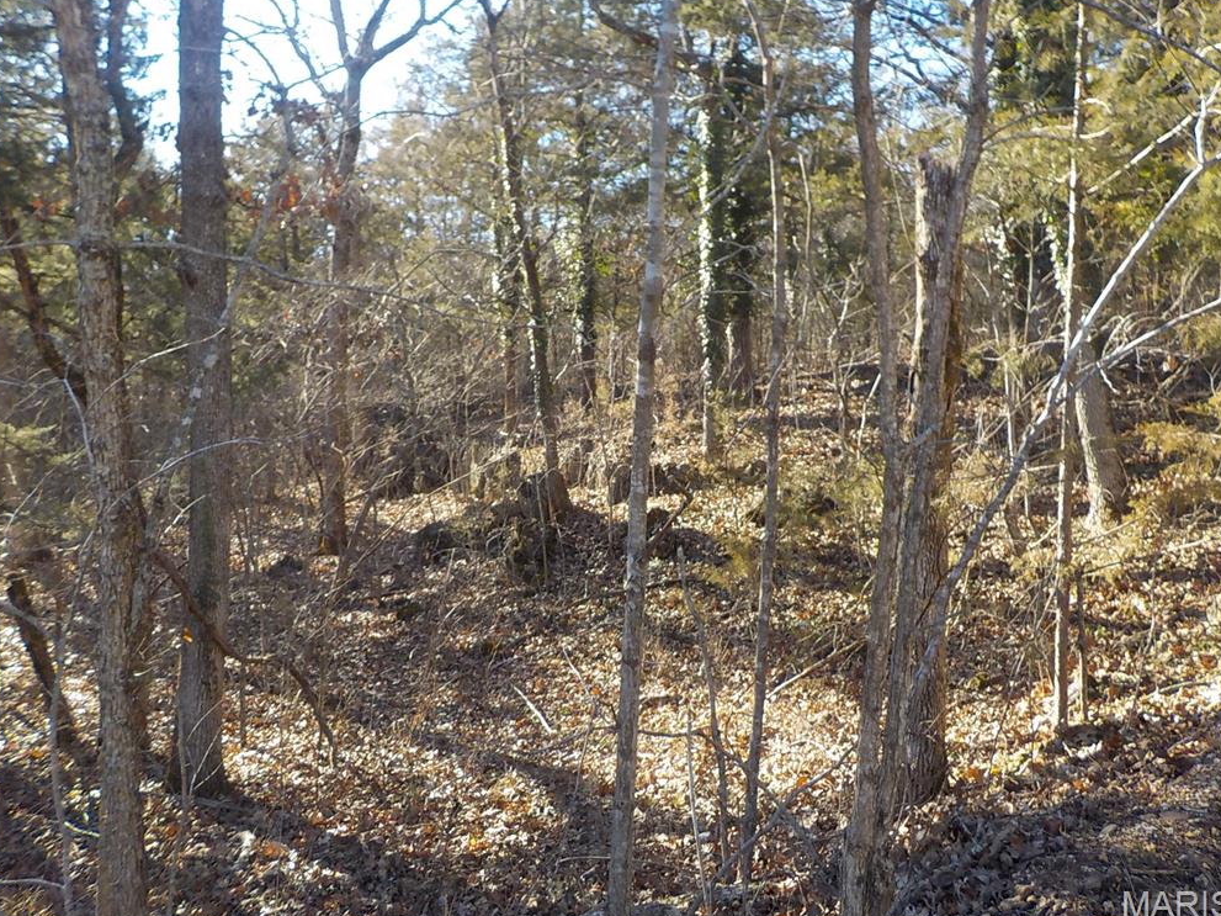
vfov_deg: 45.4
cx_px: 615
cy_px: 457
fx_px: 1093
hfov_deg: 58.4
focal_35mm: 31
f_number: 3.3
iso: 125
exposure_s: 1/160
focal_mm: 4.1
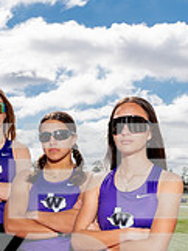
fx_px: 485
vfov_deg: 26.5
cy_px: 282
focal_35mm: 67
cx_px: -6
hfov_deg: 21.1
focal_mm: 25
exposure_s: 1/250
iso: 100
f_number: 9
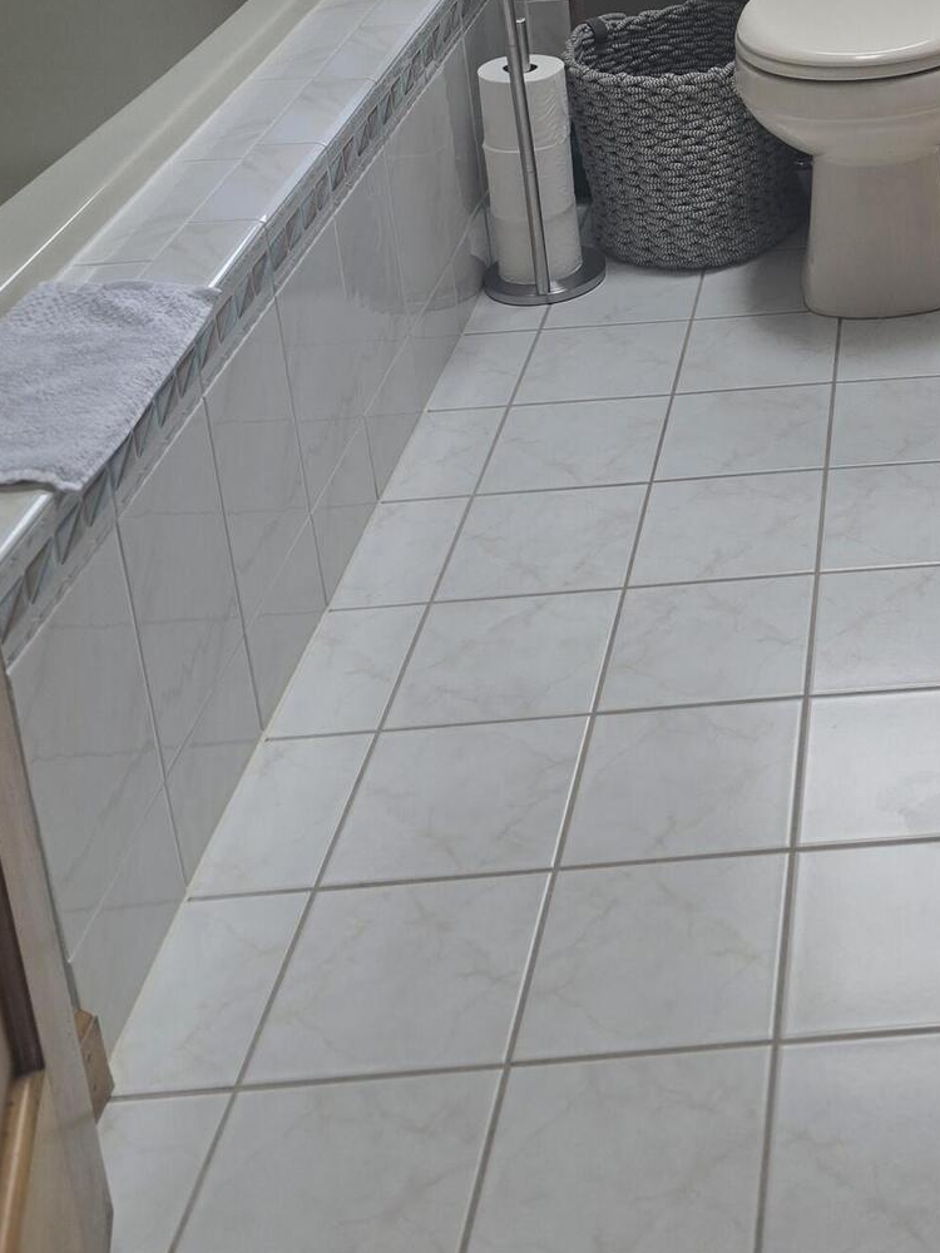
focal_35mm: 53
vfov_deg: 32.4
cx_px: 1057
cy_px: -85
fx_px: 1919
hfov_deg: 25.4
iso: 80
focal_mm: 6.3
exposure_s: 1/120
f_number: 1.7
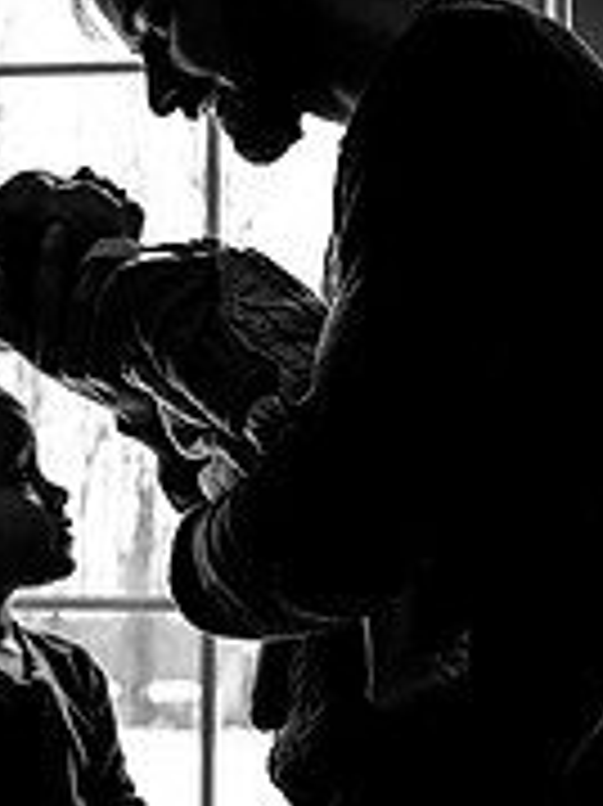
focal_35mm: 58
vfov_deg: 32.1
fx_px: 1349
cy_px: 671
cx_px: 176
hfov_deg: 25.0
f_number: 2.8
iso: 400
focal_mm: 24
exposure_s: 1/160
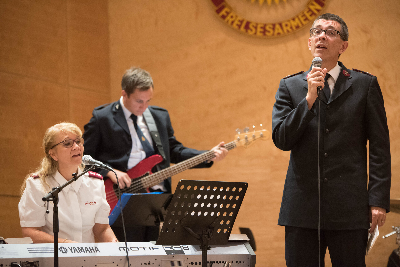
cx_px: 200
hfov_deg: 13.7
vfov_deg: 9.2
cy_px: 134
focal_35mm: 150
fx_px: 1667
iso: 6400
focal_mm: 150
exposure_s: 1/125
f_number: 3.2
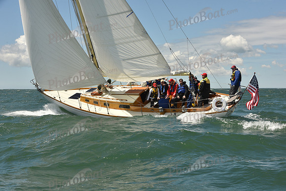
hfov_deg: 28.8
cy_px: 96
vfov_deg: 19.5
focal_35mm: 70
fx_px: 556
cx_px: 143
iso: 320
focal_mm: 70
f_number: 11
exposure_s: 1/800
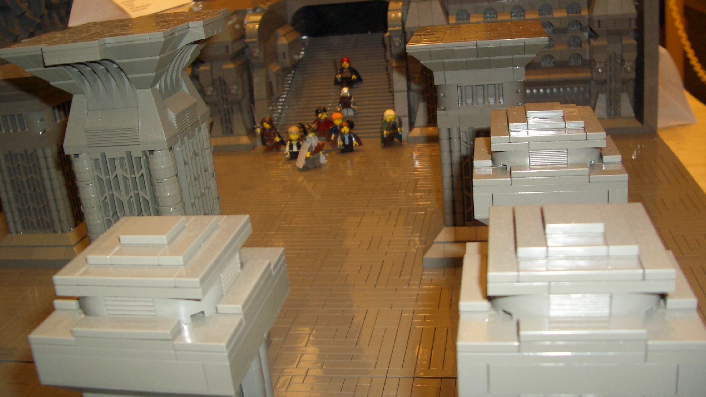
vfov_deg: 30.4
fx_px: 730
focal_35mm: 39
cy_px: 167
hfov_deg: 51.6
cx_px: 345
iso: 100
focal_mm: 5.8
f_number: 2.6
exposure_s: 1/60
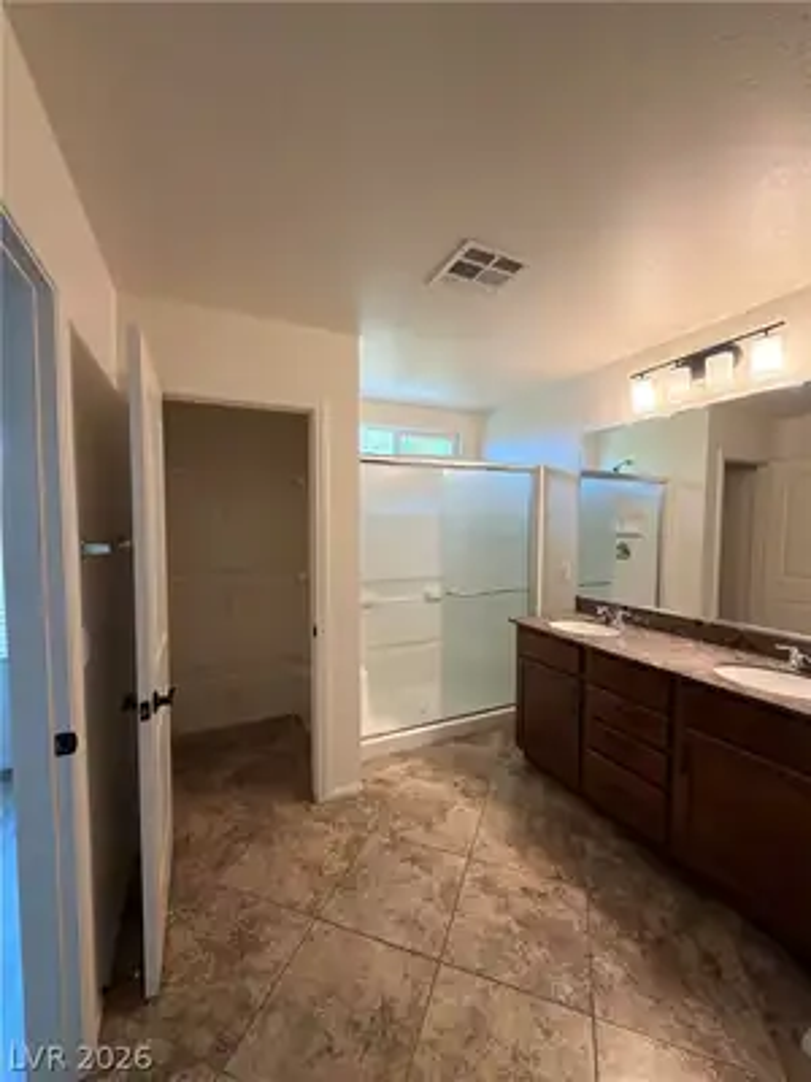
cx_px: 406
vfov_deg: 102.1
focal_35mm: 14
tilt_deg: -2.1
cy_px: 541
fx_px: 437
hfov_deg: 85.7
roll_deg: +0.2
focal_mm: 2.22
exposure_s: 1/120
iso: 250
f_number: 2.2
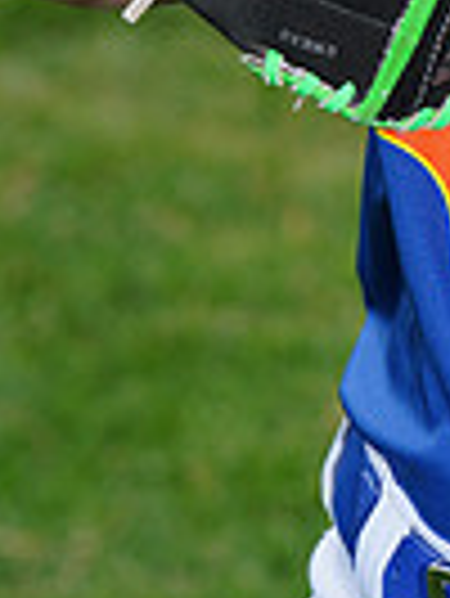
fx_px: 12944
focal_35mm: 748
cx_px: 722
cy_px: -445
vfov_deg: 2.6
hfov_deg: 2.0
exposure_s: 1/200
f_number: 9
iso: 200
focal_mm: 179
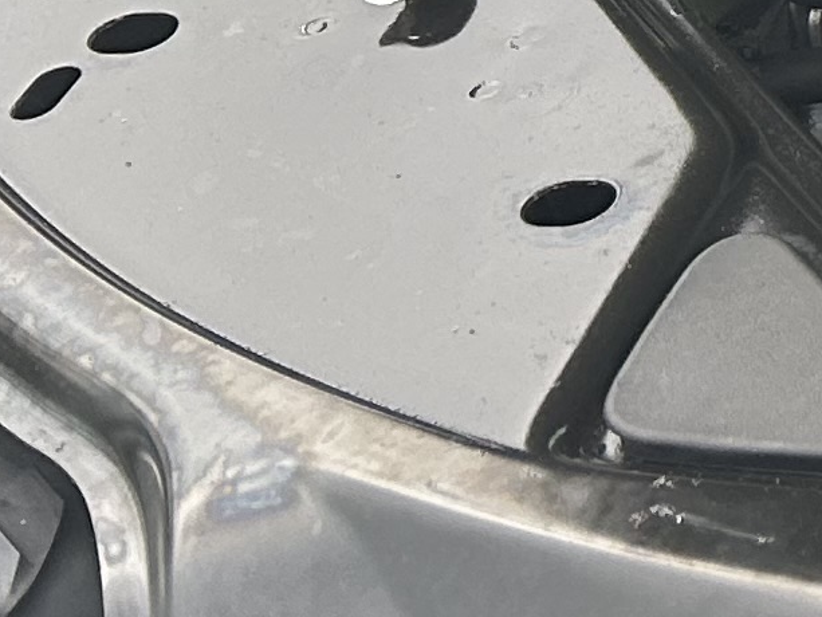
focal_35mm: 171
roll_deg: -0.9
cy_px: -585
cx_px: 2647
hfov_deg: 8.9
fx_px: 4061
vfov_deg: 8.3
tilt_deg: -31.5
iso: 50
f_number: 1.5
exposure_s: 1/180
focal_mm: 5.7
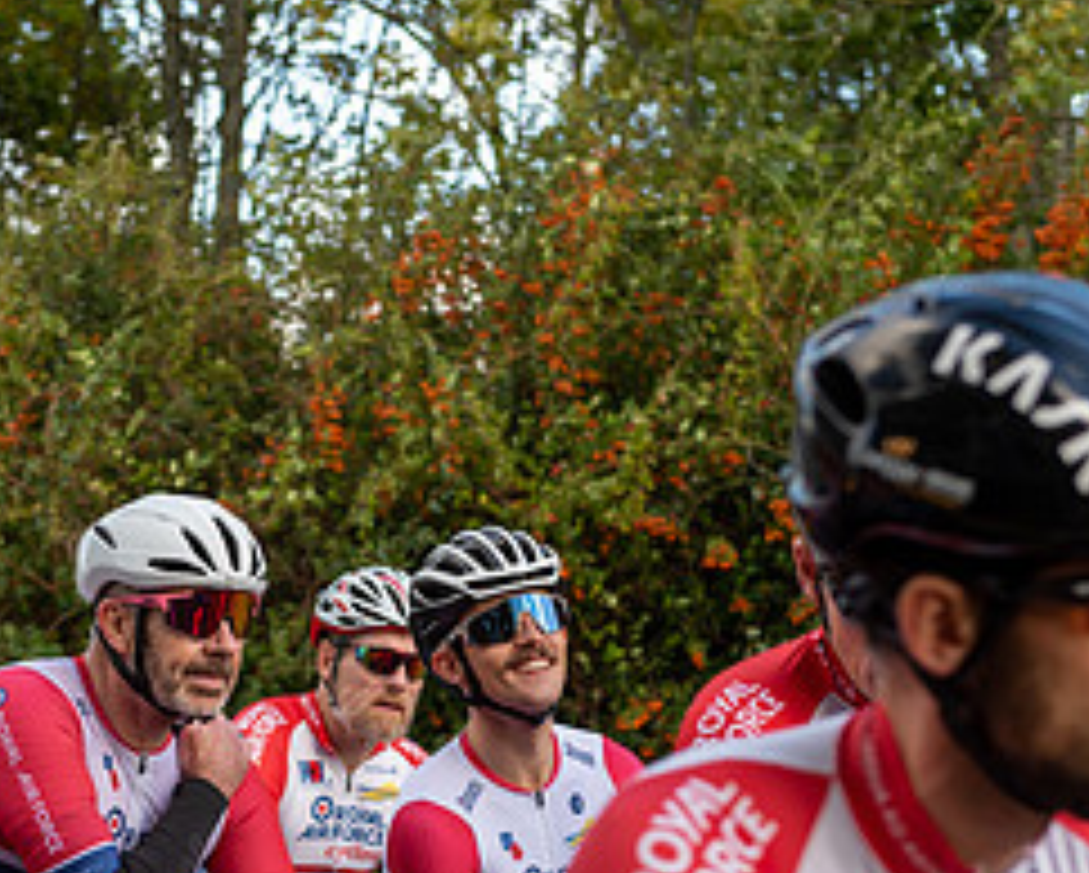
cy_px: 767
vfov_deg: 11.4
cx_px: 216
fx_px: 4355
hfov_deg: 14.2
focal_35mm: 135
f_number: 4
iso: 200
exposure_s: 1/400
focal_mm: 60
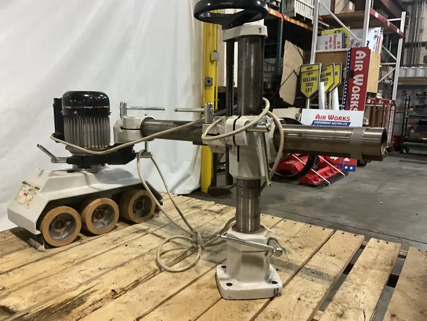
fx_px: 358
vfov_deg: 48.3
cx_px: 214
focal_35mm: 29
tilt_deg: -10.9
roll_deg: -1.8
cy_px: 160
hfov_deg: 61.6
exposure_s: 1/40
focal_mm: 3
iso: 320
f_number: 1.8
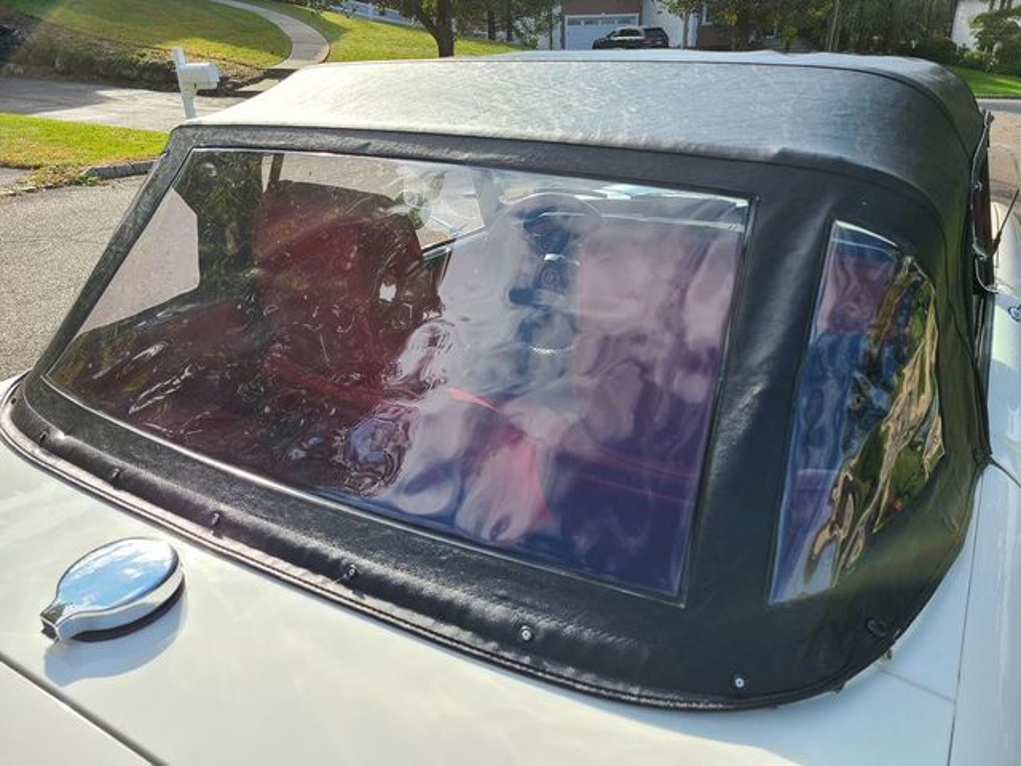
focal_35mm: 26
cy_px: 383
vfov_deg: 53.1
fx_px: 767
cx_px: 510
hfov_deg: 67.3
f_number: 1.8
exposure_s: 1/986
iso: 40
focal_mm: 5.4
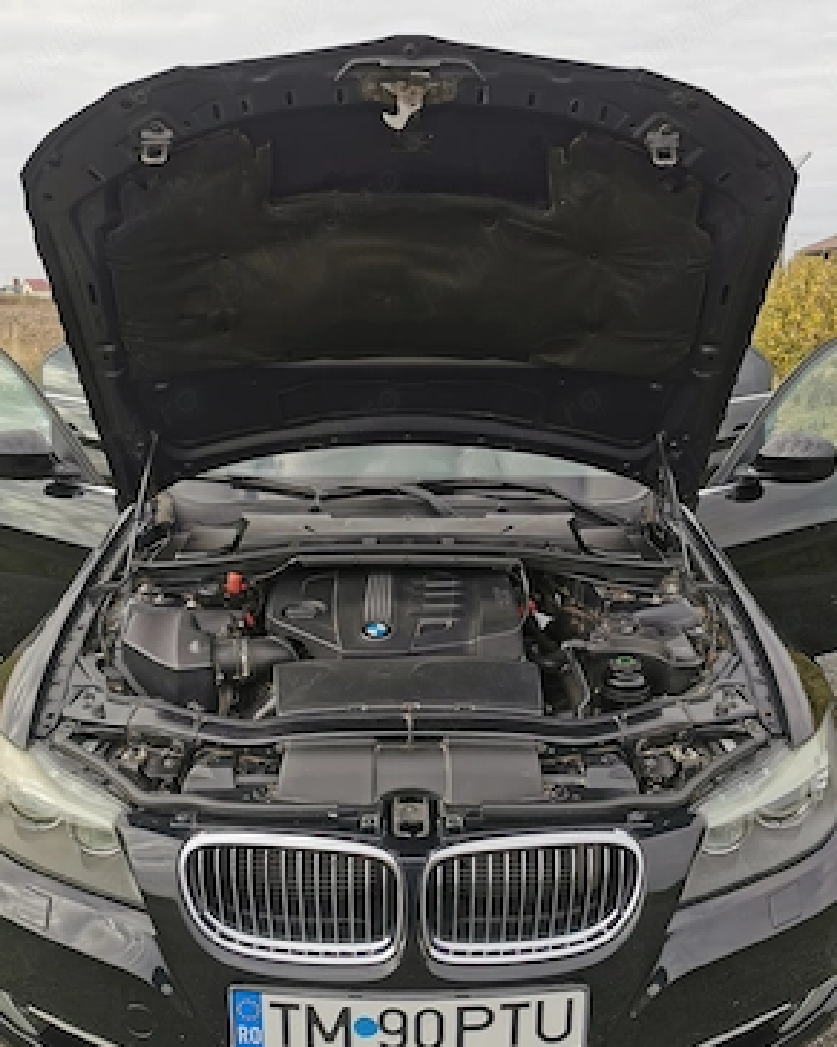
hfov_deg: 50.0
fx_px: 898
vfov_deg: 60.4
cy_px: 503
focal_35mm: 29
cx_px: 408
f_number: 1.6
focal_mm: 5.56
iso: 50
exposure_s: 1/1280
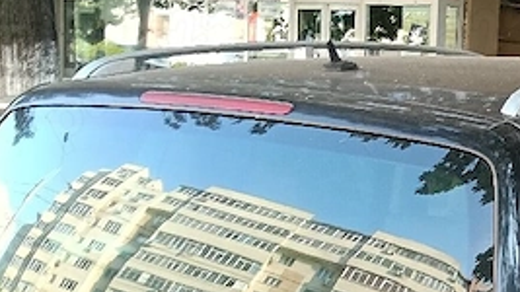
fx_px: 1213
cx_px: 551
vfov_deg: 13.2
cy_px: 392
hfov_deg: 23.0
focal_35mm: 88
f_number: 1.8
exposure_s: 1/33.3
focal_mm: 3.98
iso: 125
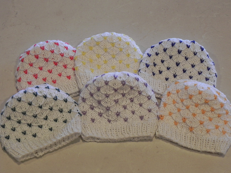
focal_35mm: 75
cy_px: 86
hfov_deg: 26.0
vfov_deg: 19.6
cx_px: 116
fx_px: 500
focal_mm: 13.4
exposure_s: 1/42
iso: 160
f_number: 4
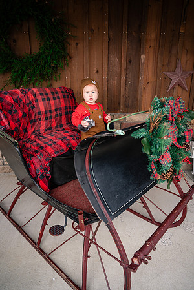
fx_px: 194
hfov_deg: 53.1
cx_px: 97
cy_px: 145
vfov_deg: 73.7
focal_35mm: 24
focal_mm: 24
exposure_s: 1/250
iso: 320
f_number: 3.2
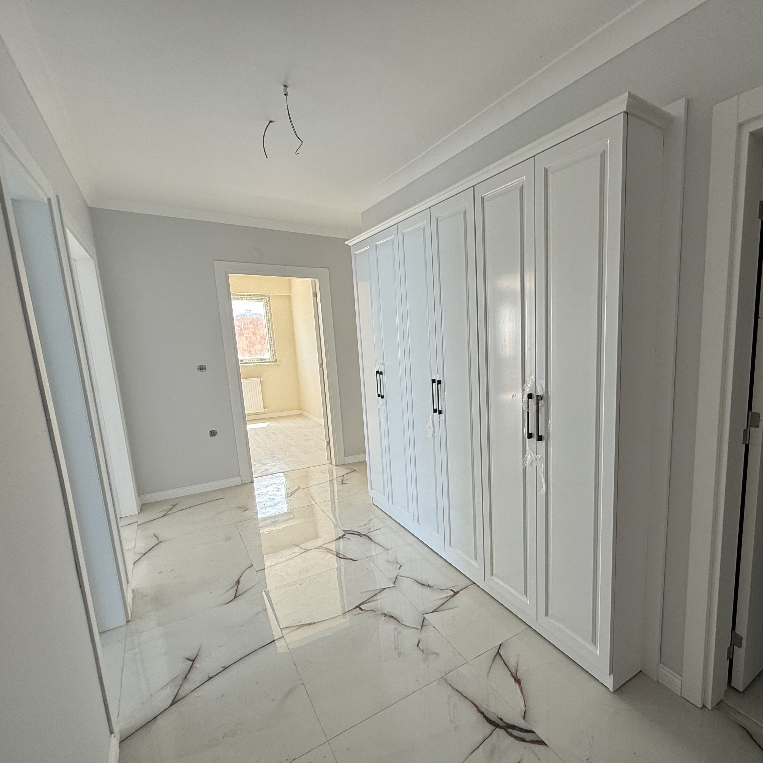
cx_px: 514
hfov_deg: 77.9
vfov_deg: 80.6
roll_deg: +1.4
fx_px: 449
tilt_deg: -9.9
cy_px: 411
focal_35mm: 18
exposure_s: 1/99
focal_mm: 2.22
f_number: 2.2
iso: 80
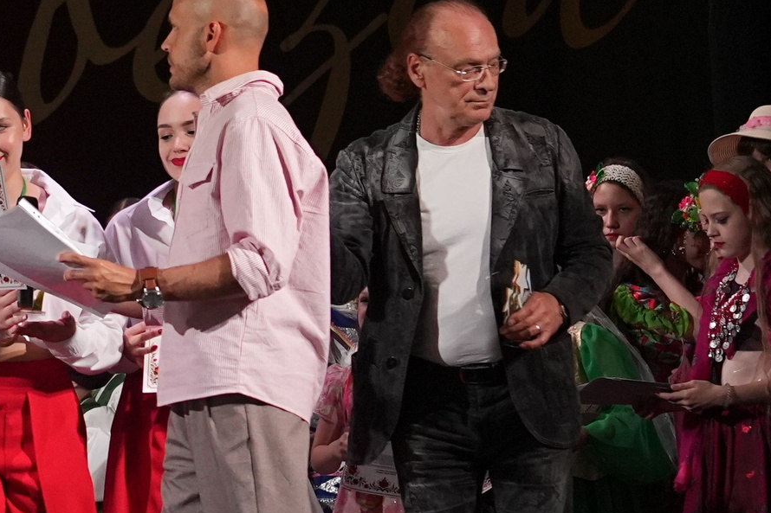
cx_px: -62
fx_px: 6466
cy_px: 142
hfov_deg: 6.8
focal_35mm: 302
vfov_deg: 4.5
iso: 2000
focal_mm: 70
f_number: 2.8
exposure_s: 1/250
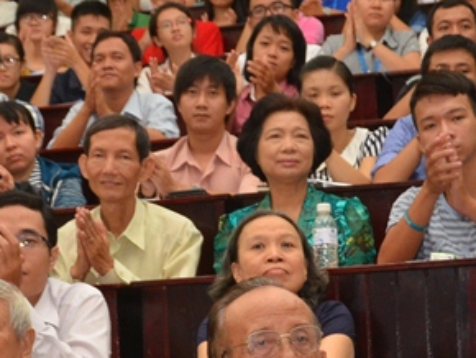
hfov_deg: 14.9
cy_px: 397
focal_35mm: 132
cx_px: 248
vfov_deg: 11.1
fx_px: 1817
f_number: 4
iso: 1250
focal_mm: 26
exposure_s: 1/80
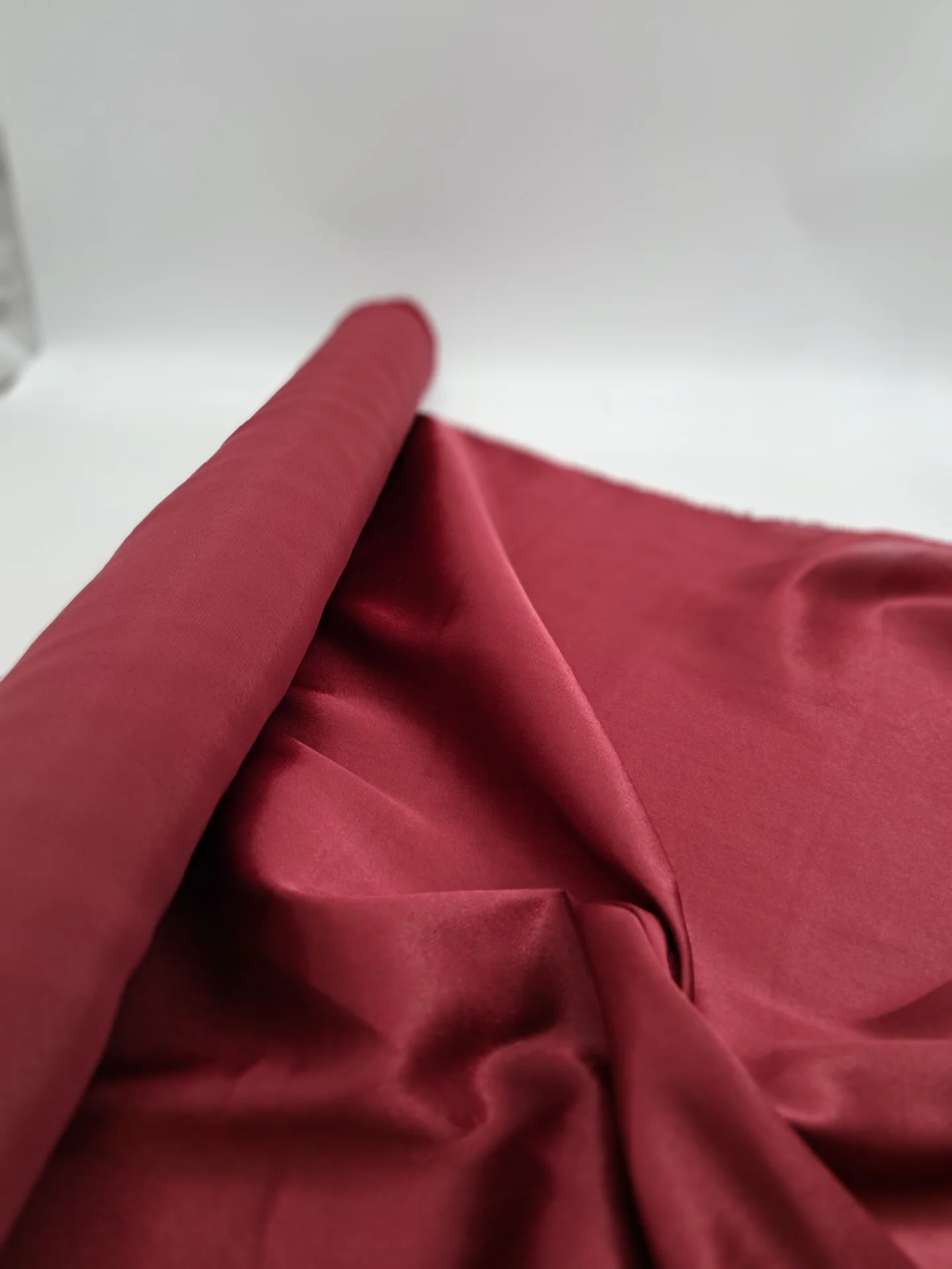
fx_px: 990
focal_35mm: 27
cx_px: 476
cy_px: 634
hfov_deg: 51.4
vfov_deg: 65.3
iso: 50
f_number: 1.8
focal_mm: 4
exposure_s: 1/50
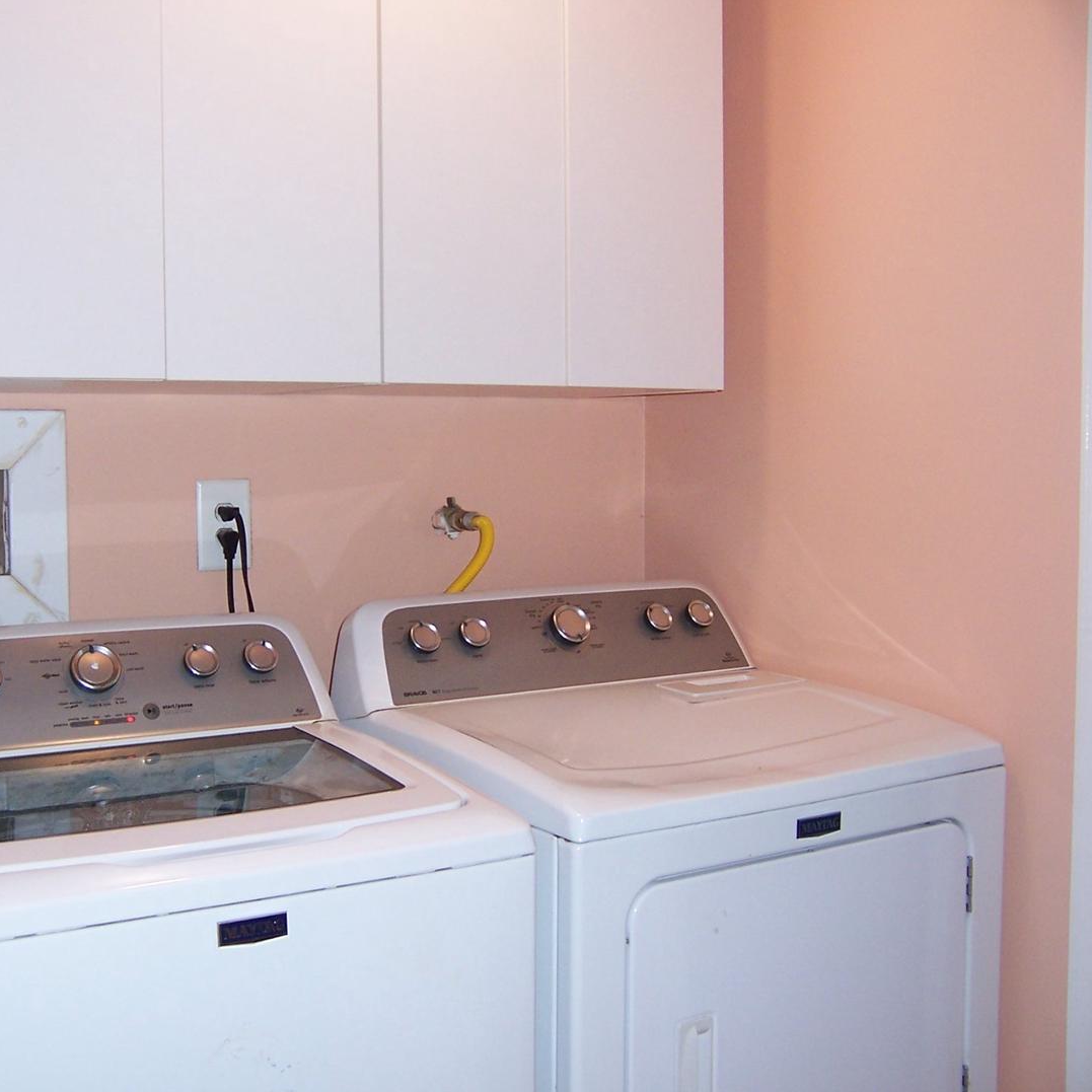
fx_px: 1392
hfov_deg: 42.4
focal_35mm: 39
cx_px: 386
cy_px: 545
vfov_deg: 42.8
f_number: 2.8
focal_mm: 5.5
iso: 140
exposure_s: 1/60
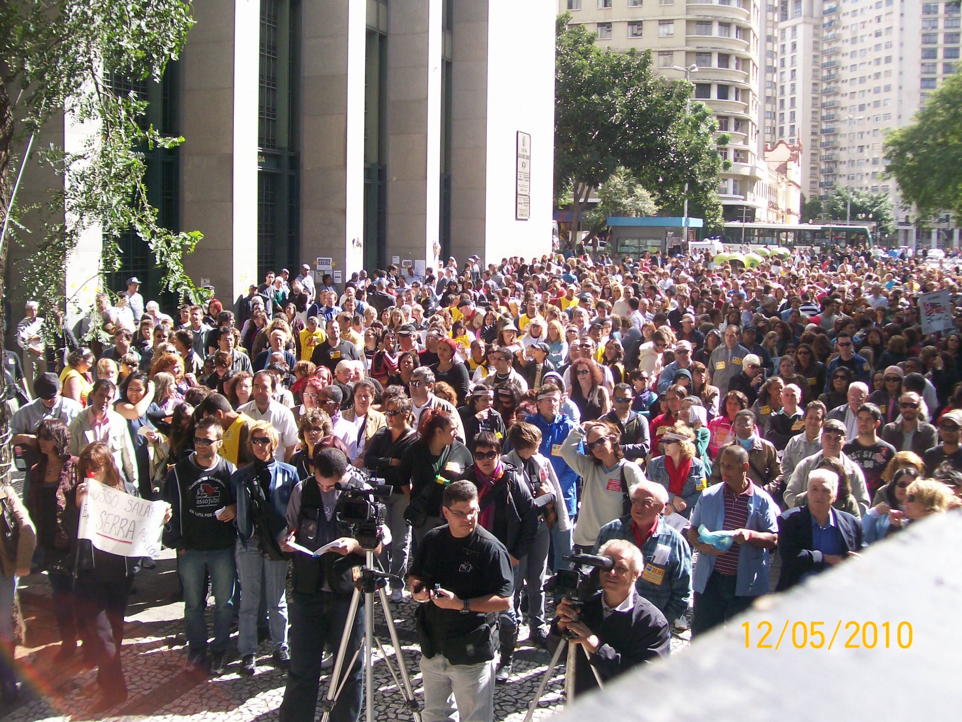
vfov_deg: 39.7
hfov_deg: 51.4
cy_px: 361
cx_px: 481
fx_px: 1000
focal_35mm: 36
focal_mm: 6
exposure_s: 1/384
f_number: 2.7
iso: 80
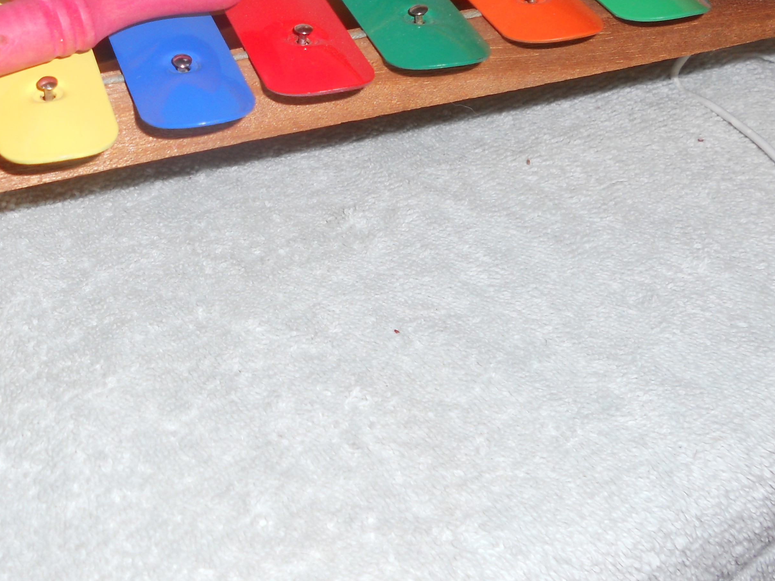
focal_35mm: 53
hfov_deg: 35.4
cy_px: 145
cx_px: 203
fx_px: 1187
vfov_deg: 27.2
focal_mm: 5.8
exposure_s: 1/25
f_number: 3.5
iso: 80
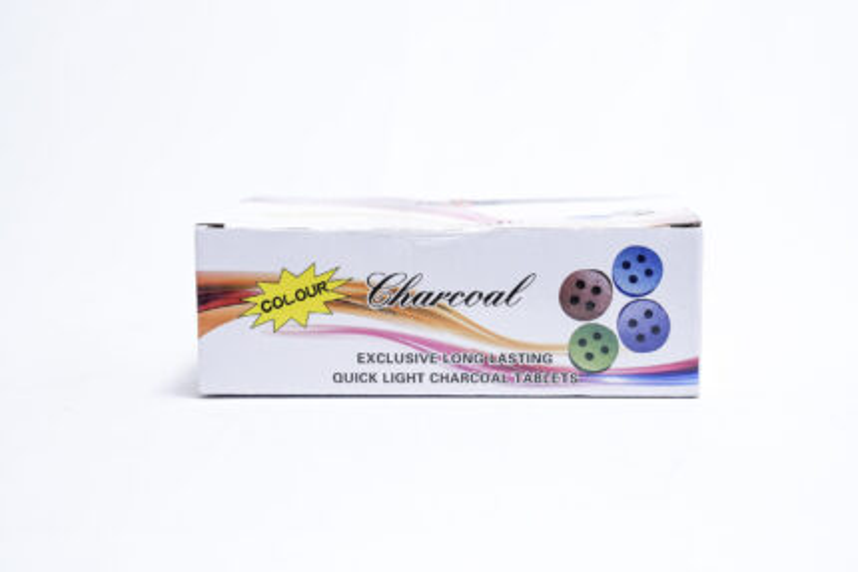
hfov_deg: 28.8
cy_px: 286
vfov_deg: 19.5
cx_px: 429
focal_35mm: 70
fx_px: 1669
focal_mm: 70
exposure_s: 1/250
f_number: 8
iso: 3200
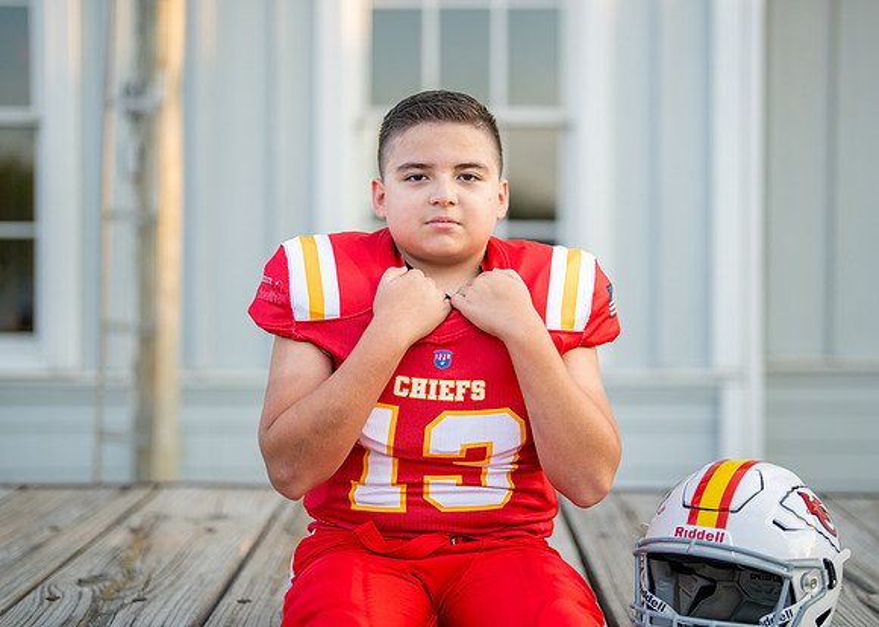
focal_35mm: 57
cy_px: 284
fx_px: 1430
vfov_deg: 24.7
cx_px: 462
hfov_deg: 34.2
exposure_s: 1/2500
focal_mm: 50
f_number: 1.2
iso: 200
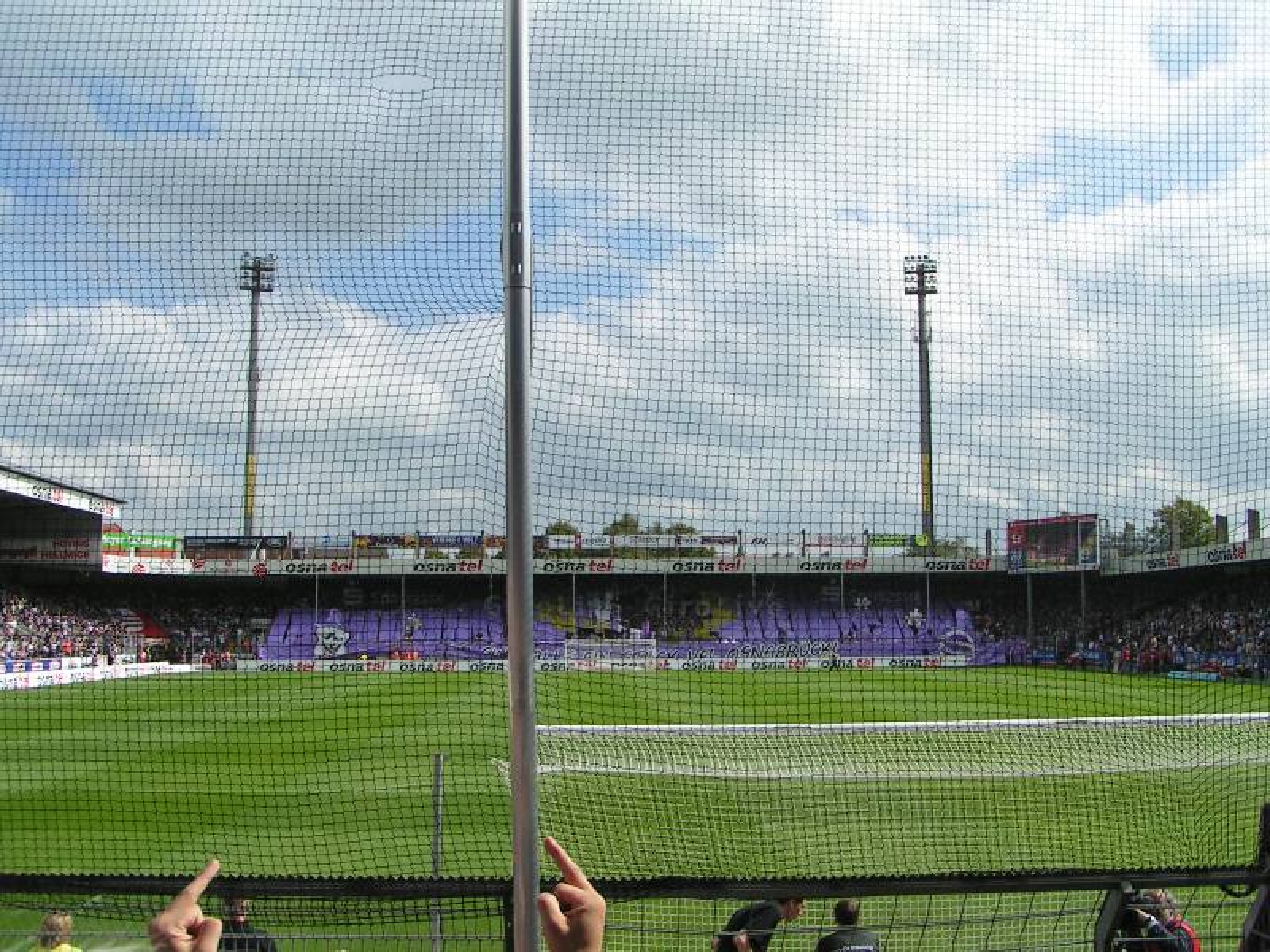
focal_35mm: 38
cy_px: 476
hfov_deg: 49.0
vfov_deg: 37.7
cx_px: 635
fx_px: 1394
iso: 50
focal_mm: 5.8
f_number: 5.6
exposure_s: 1/640
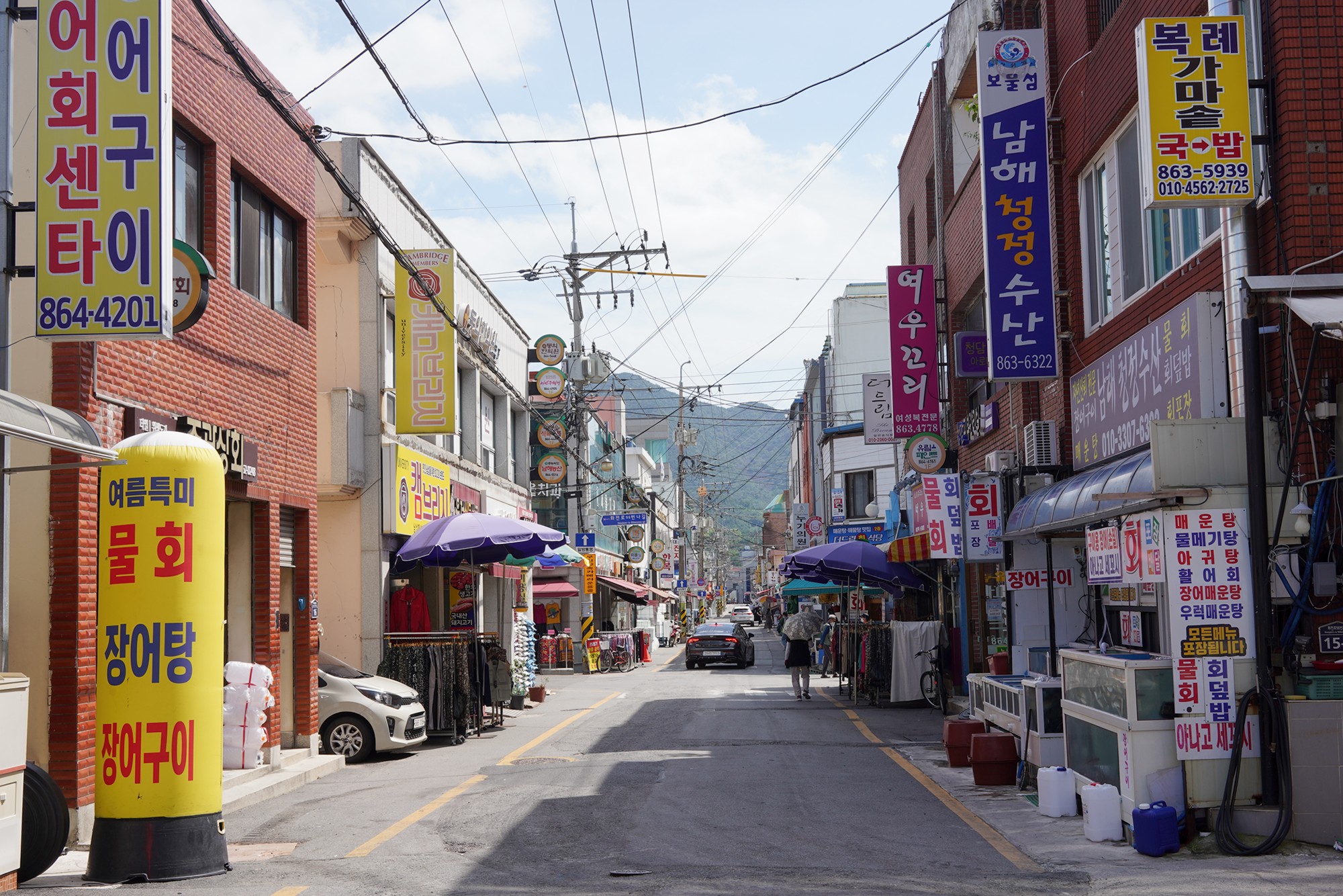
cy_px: 448
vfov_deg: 37.9
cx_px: 672
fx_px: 1306
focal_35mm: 35
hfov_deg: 54.4
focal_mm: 35
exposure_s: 1/100
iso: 100
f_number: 11
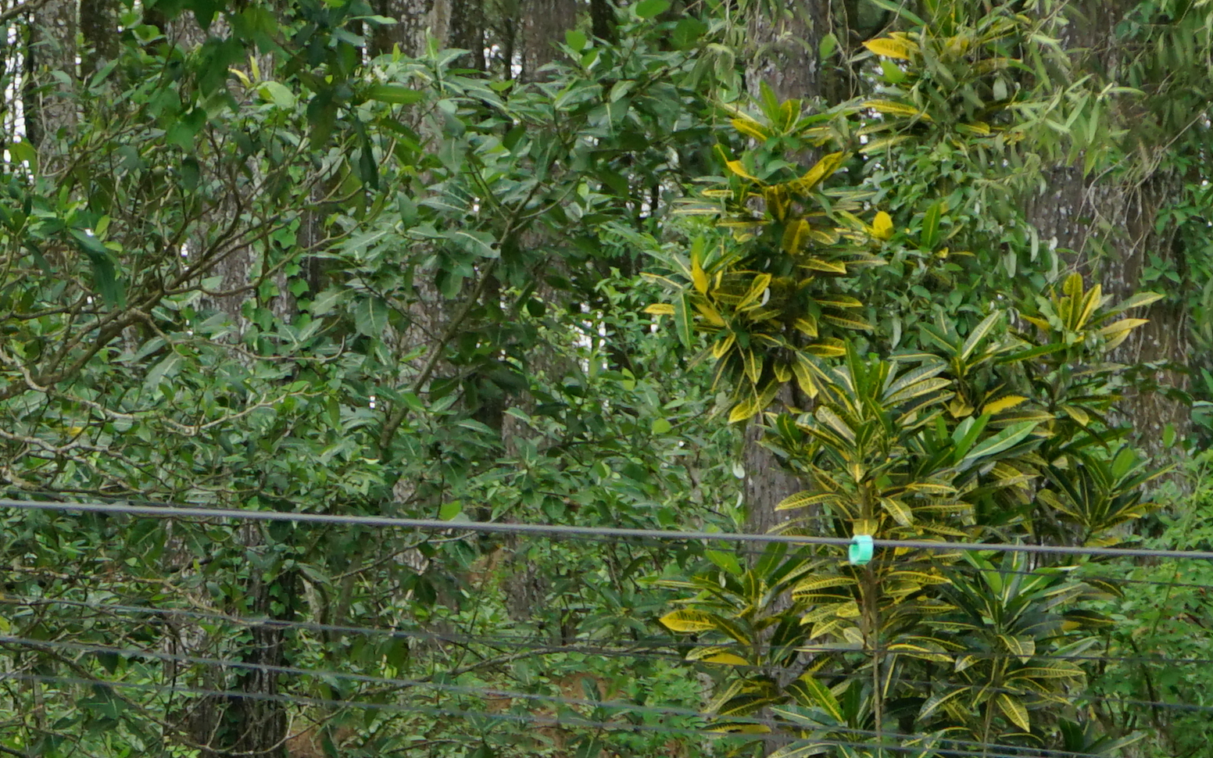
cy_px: 1482
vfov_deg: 6.5
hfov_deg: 10.5
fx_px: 6512
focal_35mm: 197
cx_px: -179
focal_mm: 50
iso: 400
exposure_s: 1/640
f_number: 5.6
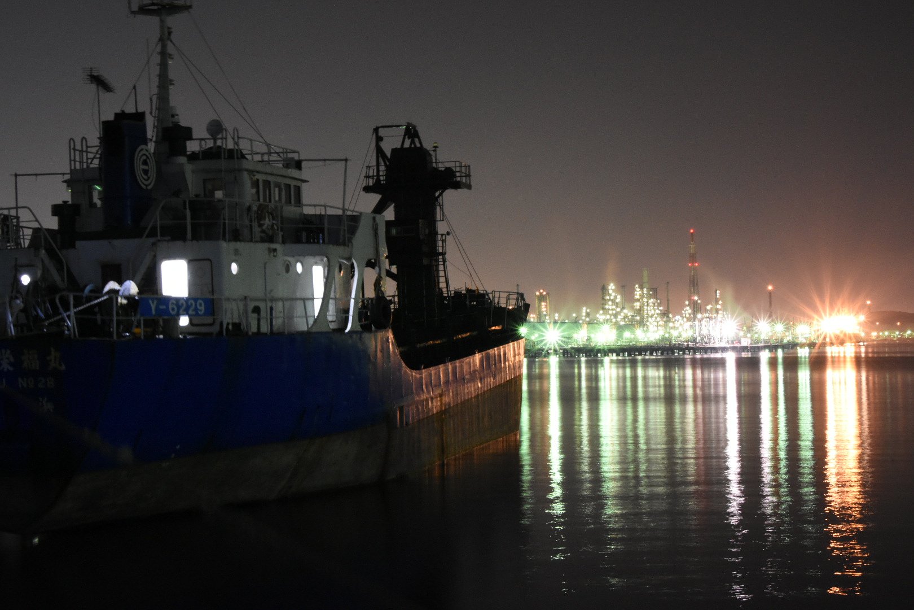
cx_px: 457
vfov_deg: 29.9
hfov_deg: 43.6
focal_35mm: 45
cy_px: 305
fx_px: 1142
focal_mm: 30
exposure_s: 15
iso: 2500
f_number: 22
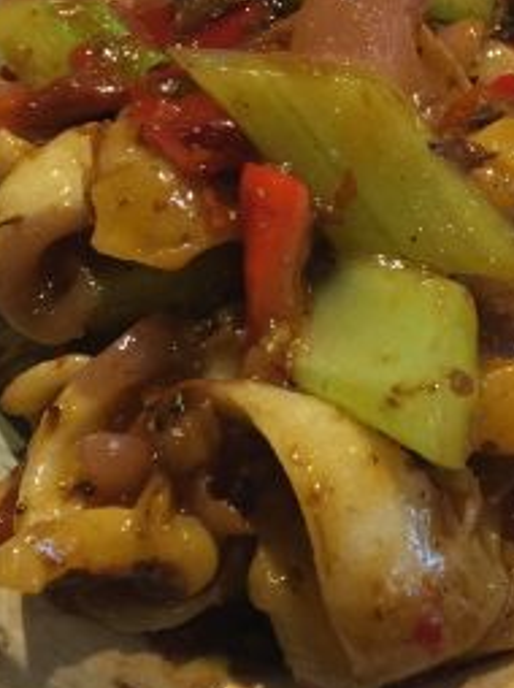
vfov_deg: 24.3
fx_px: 1587
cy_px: 200
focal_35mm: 80
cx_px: 418
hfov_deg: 18.2
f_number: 2.2
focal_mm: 4.15
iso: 50
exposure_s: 1/17
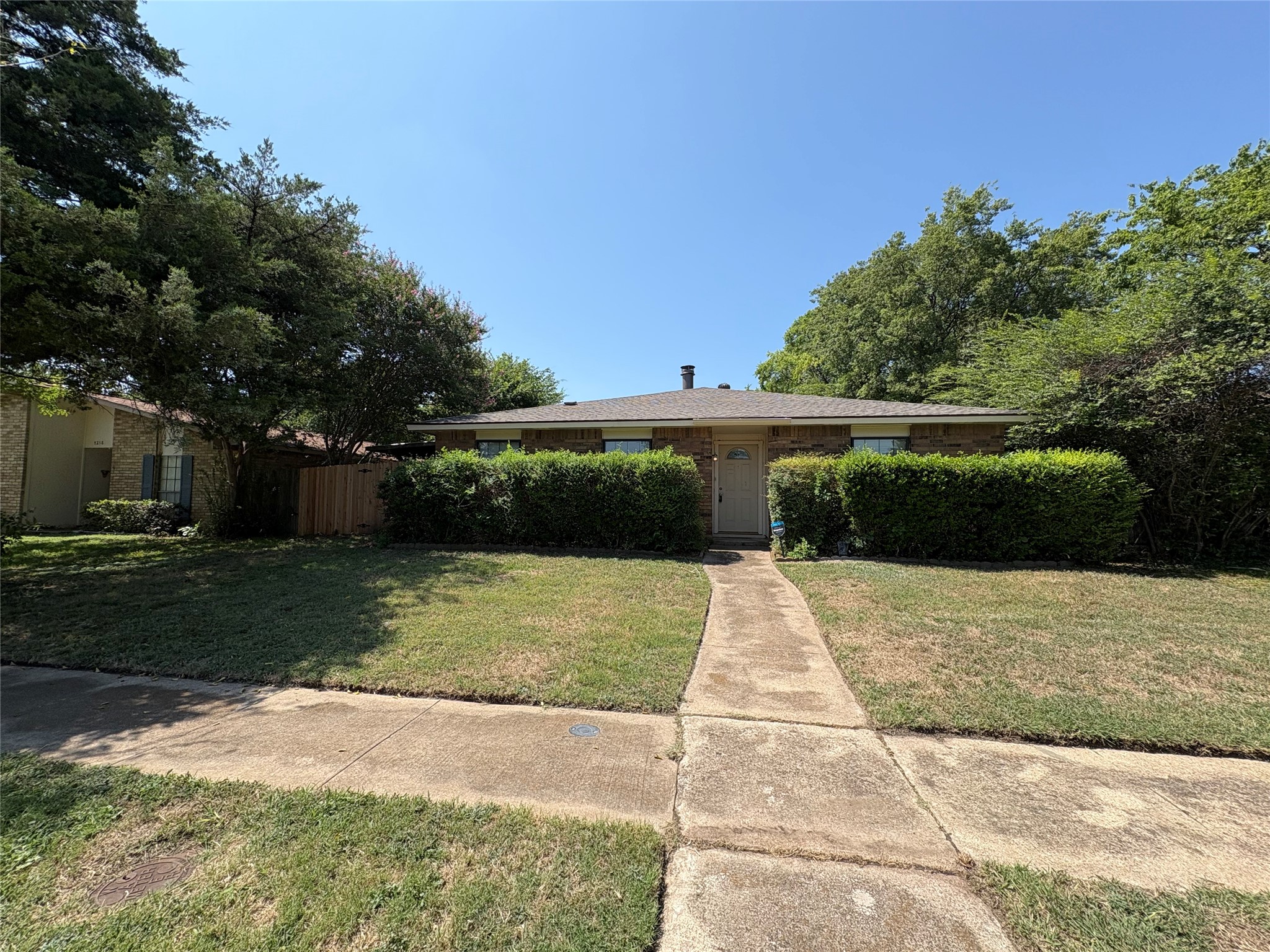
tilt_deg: +3.3
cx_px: 635
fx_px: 514
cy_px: 476
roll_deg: -0.1
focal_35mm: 14
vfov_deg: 85.7
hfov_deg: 102.1
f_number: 2.2
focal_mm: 2.22
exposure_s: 1/1299
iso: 50
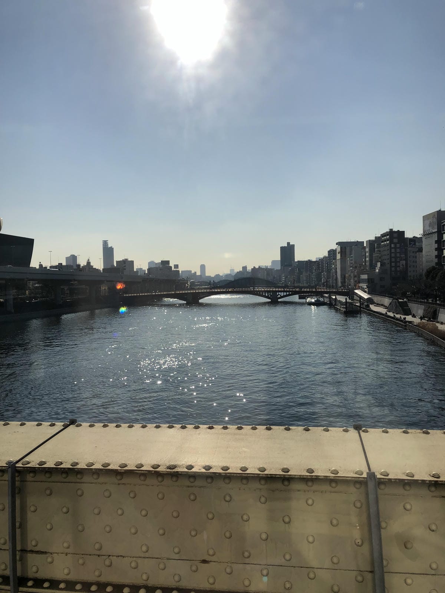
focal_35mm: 28
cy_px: 296
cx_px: 222
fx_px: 480
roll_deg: +1.8
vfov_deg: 63.4
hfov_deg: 49.7
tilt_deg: -3.9
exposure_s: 1/8000
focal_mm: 3.99
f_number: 1.8
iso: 20
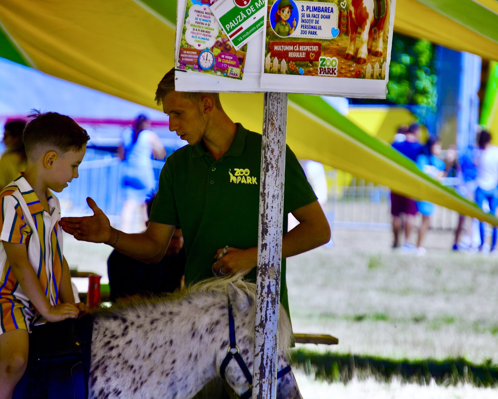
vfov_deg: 4.6
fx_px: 4982
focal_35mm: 338
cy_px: 200
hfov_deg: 5.7
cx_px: 223
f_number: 5.6
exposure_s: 1/500
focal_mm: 200
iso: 200
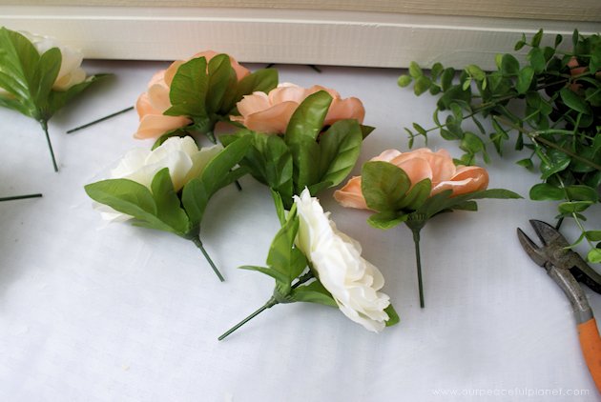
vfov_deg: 43.7
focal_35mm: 30
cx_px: 300
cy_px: 201
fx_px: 502
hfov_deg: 61.9
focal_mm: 20
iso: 400
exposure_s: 1/20
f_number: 4
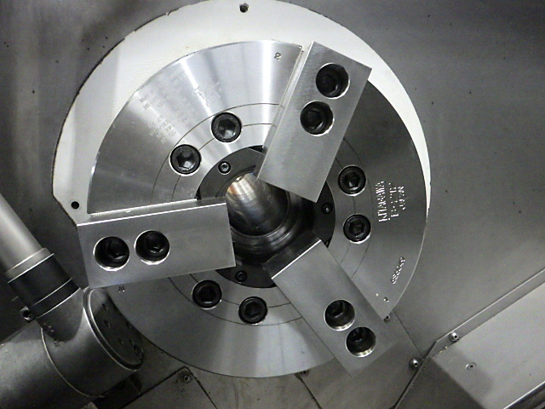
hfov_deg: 63.4
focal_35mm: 28
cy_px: 204
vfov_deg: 49.7
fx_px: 441
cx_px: 272
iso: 1600
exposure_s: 1/30
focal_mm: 5
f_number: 3.5
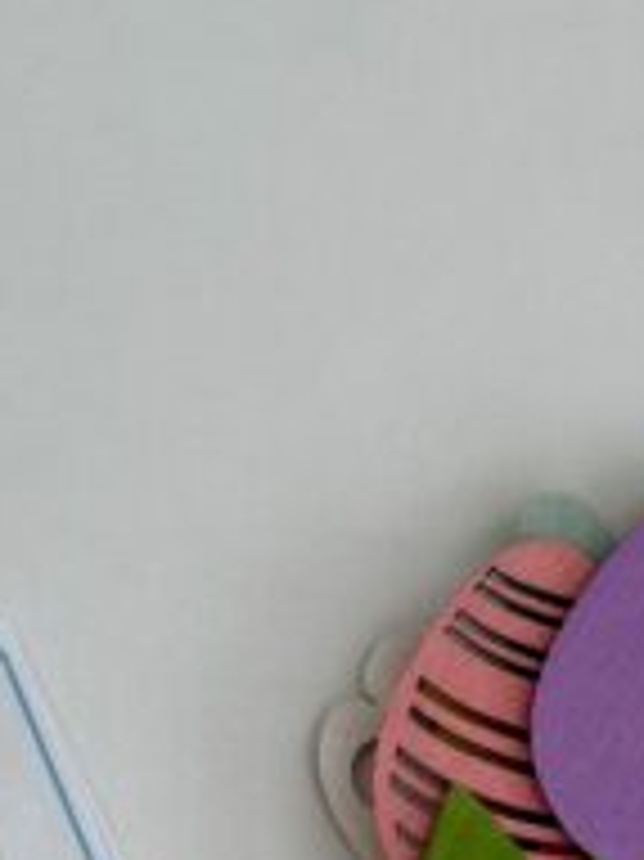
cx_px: 545
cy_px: 1139
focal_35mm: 109
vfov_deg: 16.9
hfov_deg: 13.5
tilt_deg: -88.7
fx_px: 2707
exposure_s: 1/121
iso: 40
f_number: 1.6
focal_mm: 5.96
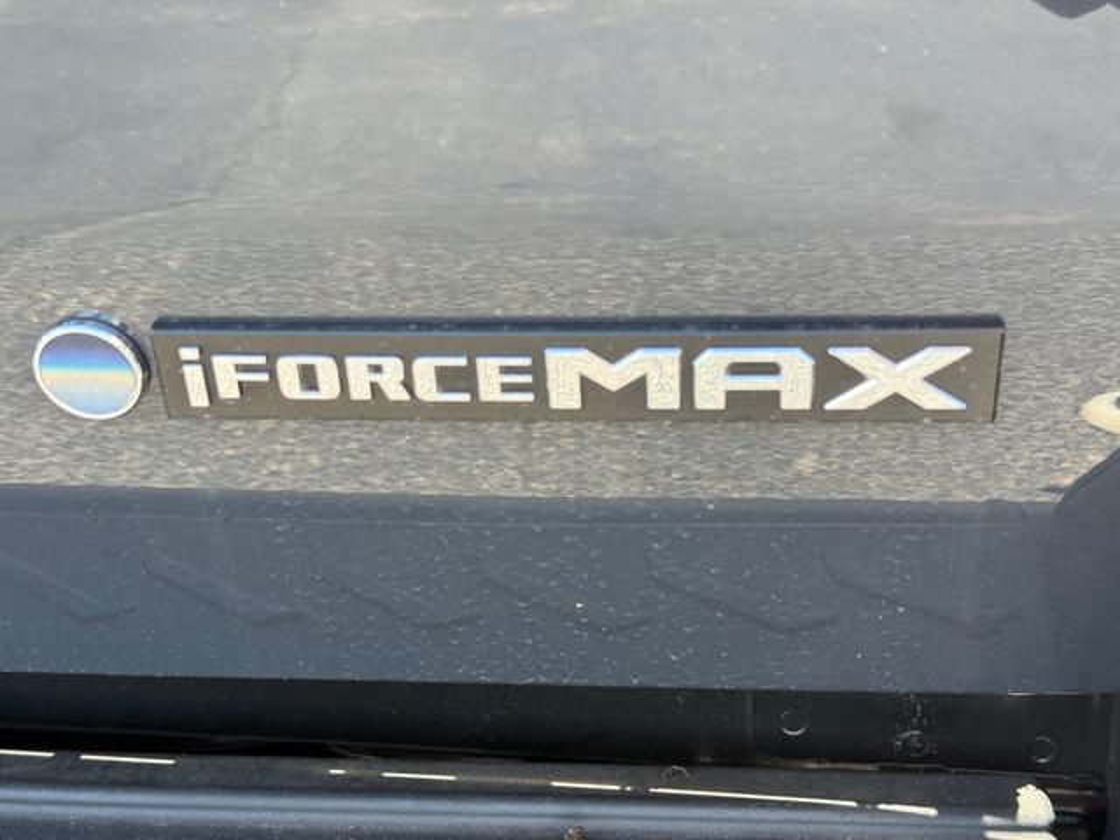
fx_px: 1553
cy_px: 420
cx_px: 560
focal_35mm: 48
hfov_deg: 39.7
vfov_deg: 30.3
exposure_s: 1/286
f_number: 1.78
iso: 100
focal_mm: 6.76
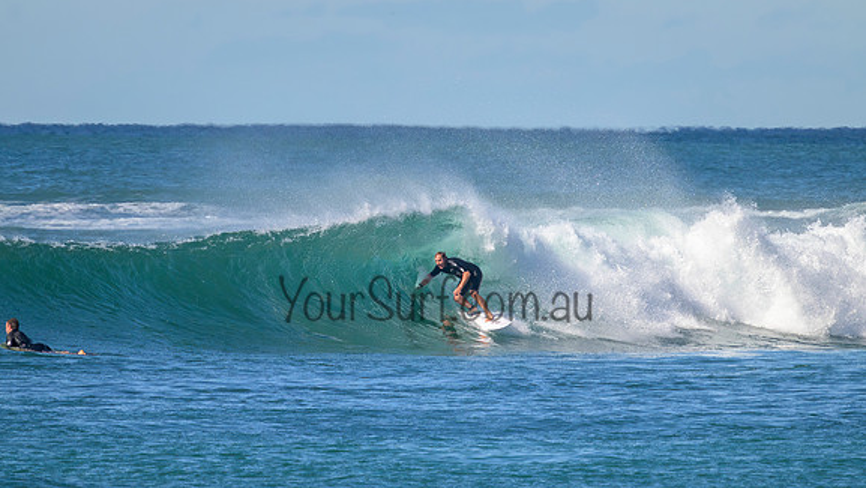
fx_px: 20145
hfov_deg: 2.5
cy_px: 286
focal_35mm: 877
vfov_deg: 1.4
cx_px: 434
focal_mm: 800
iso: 1250
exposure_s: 1/2000
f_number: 11
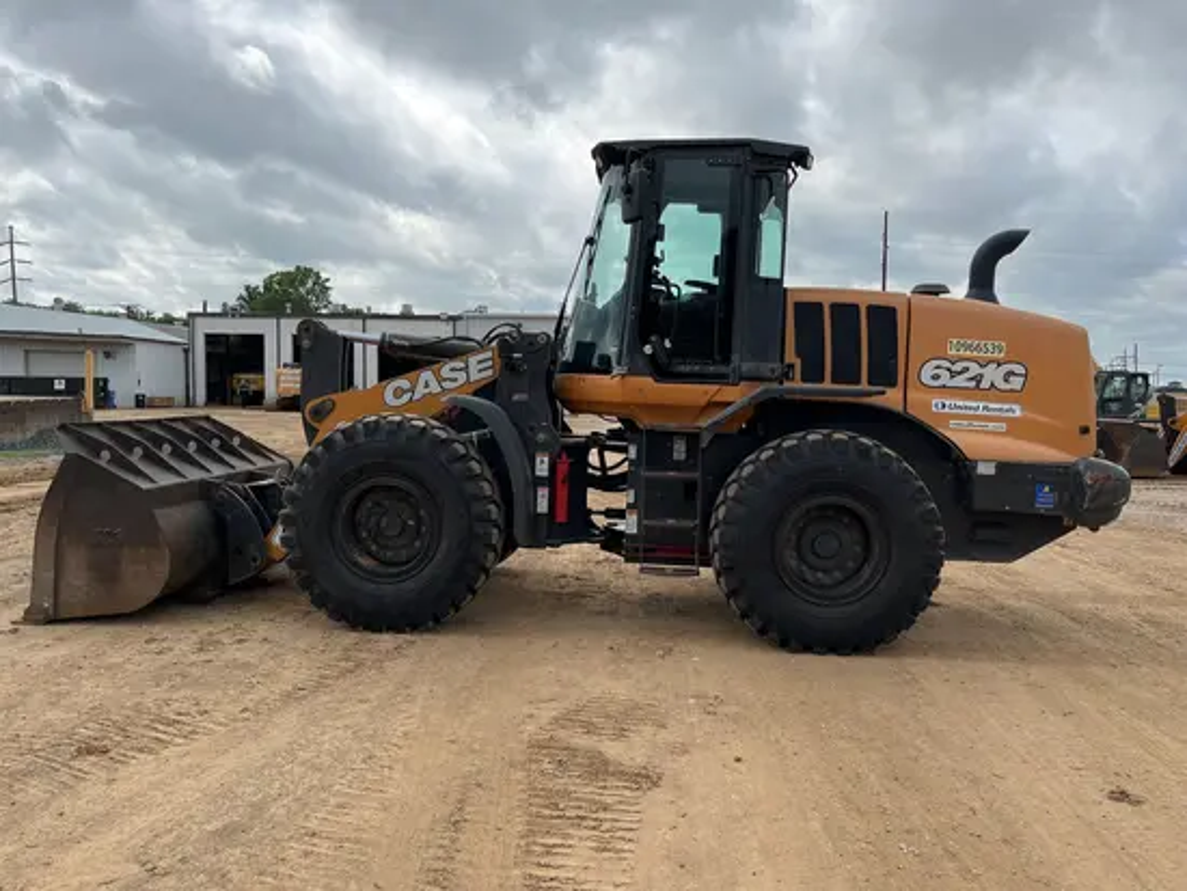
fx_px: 892
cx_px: 594
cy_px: 446
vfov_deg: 53.1
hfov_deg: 67.3
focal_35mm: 26
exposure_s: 1/2571
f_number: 1.6
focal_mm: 5.1
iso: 50
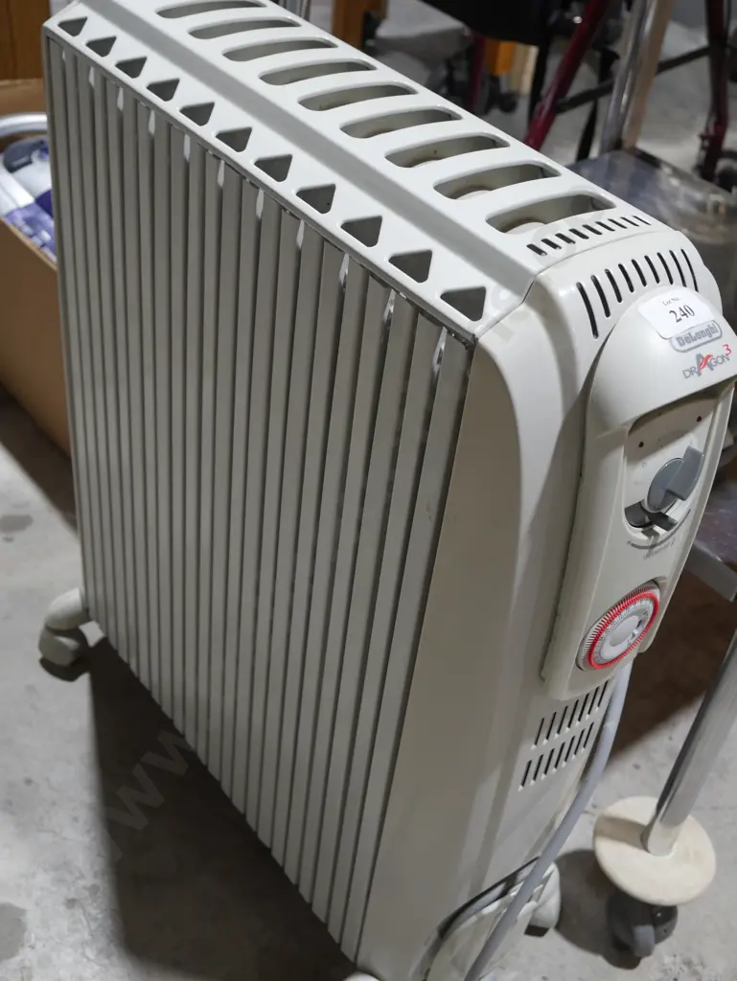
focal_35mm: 40
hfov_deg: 36.0
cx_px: 368
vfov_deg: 46.8
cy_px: 490
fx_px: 1135
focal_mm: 20
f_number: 4.5
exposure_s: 1/60
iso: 320
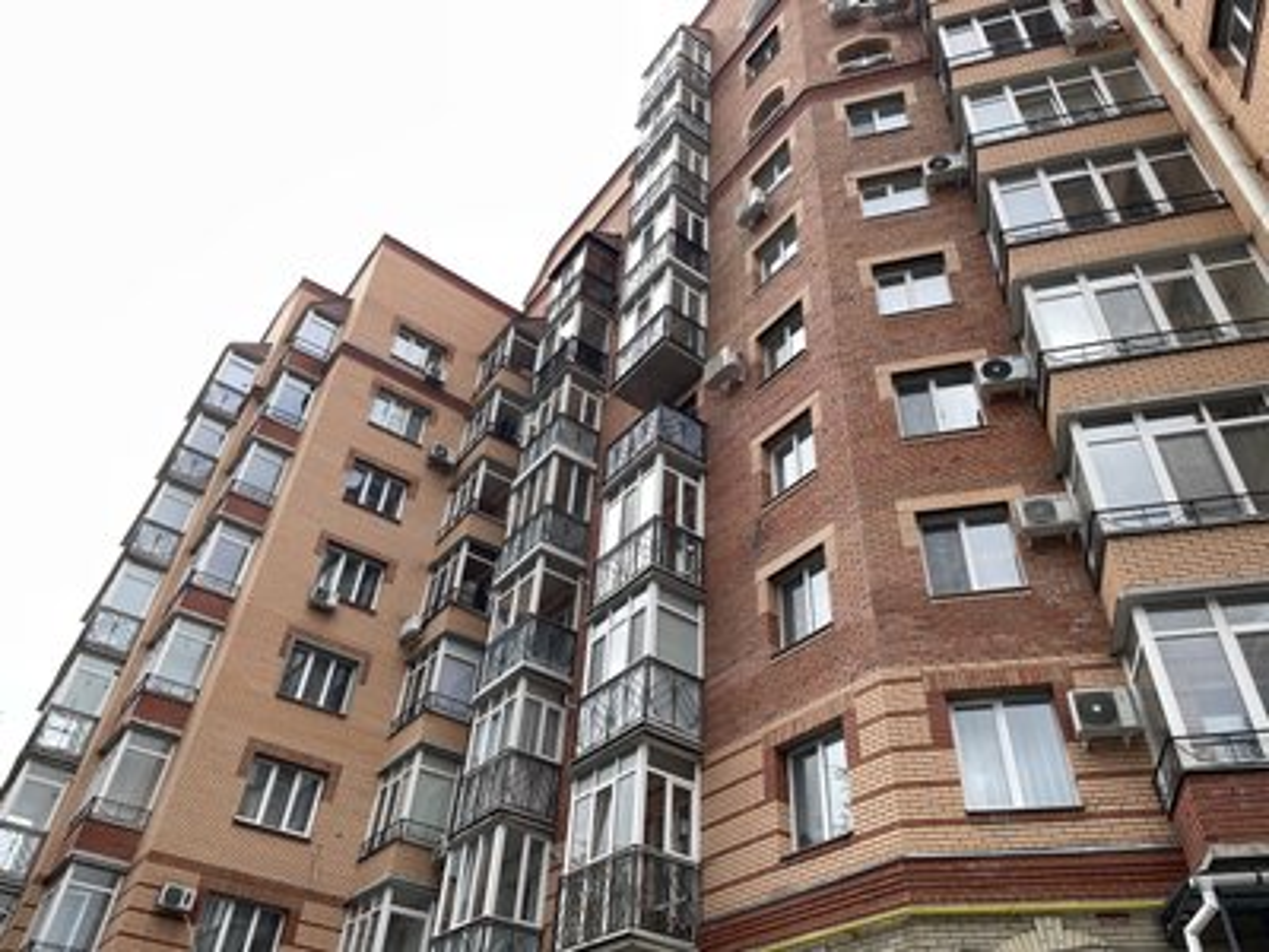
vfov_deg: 53.1
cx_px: 634
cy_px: 476
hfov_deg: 67.3
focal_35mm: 26
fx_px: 953
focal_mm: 4.2
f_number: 1.6
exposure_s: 1/888
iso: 32
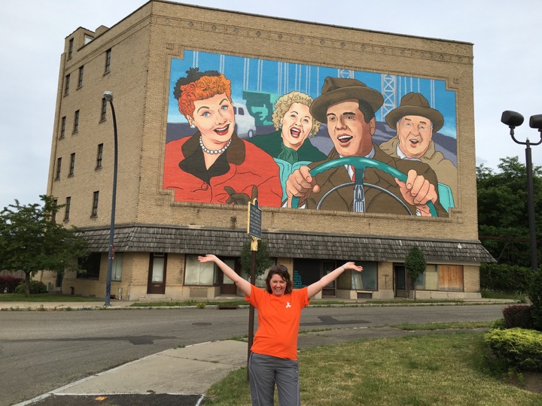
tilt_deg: +9.1
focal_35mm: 29
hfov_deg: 61.7
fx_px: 454
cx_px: 271
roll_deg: -1.9
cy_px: 203
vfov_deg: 48.2
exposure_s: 1/827
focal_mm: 4.15
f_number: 2.2
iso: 25
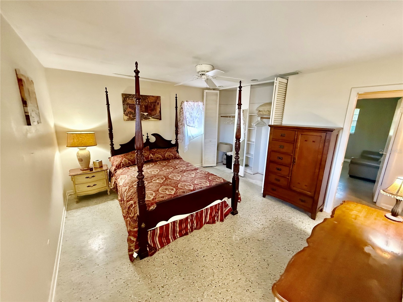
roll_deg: -1.4
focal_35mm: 14
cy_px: 151
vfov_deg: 85.7
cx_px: 202
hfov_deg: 102.1
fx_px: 163
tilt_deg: -11.9
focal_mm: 2.22
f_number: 2.2
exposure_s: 1/60
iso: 1000
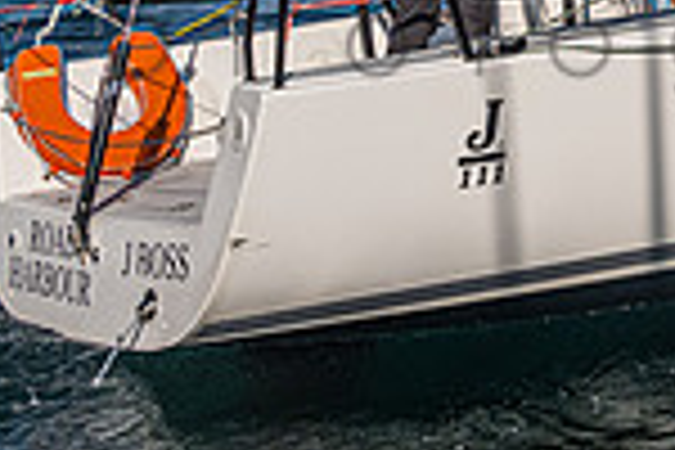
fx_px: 2587
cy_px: -237
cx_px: 1131
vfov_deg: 9.6
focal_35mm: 138
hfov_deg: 13.6
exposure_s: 1/1250
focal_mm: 29
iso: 400
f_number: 6.3
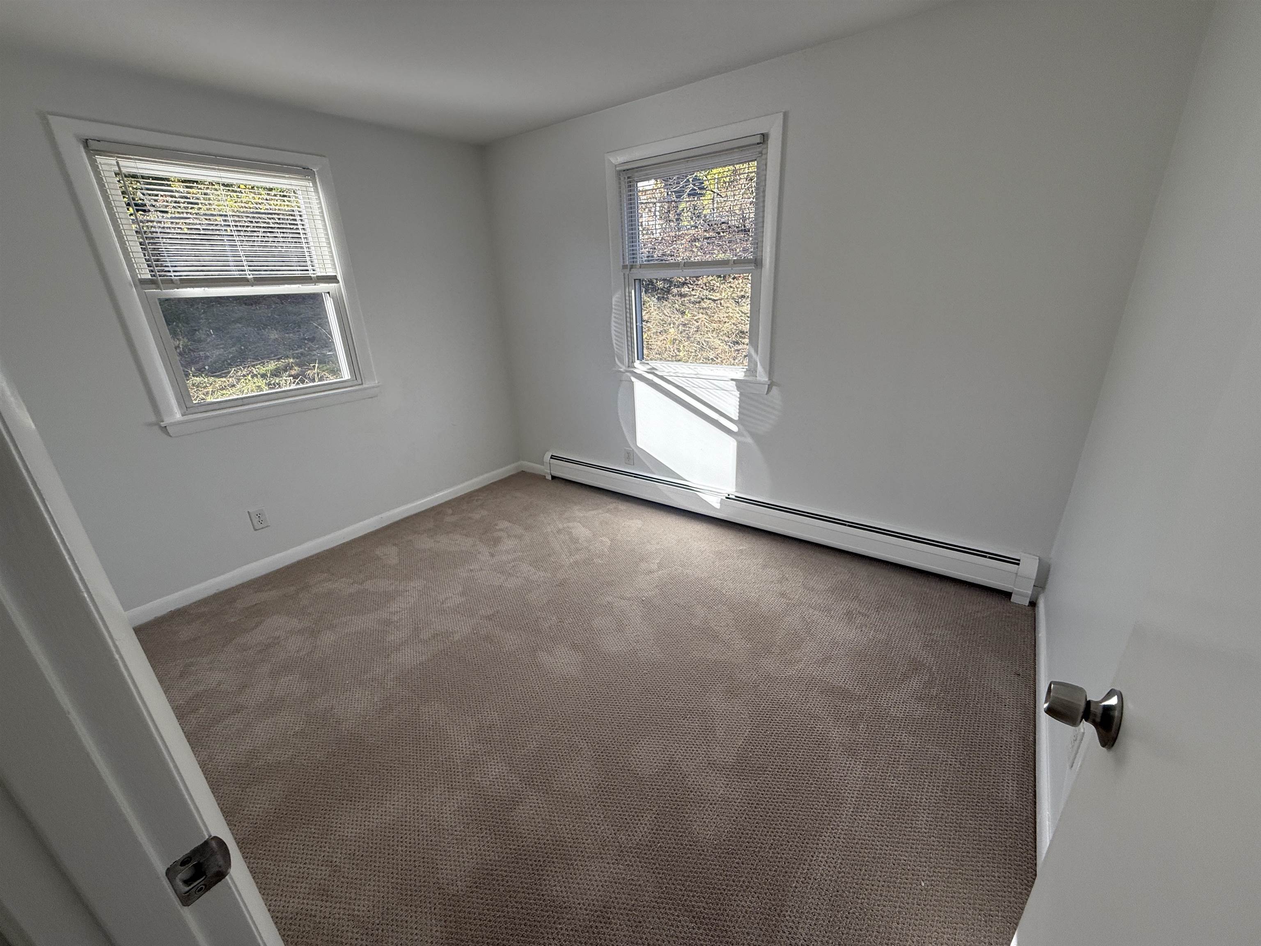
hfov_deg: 102.1
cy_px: 473
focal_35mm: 14
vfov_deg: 85.7
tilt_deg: -19.5
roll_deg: +2.7
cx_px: 630
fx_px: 510
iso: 64
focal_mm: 2.22
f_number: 2.2
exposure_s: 1/274
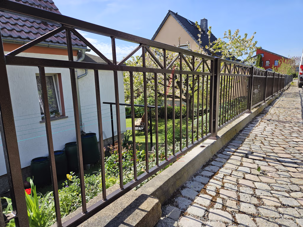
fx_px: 201
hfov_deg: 73.9
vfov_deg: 58.9
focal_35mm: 23
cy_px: 114
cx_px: 152
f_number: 1.8
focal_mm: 5.4
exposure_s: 1/1529
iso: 32
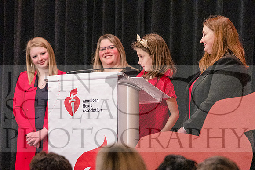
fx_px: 1573
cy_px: 85
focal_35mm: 222
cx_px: 128
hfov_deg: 9.3
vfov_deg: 6.2
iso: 6400
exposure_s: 1/125
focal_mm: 148
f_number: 4
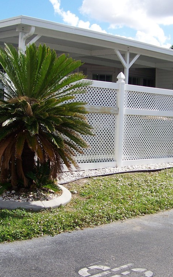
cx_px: 86
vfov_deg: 38.9
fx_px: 392
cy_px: 136
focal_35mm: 52
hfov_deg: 24.9
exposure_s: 1/800
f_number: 2.8
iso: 64
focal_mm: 5.85
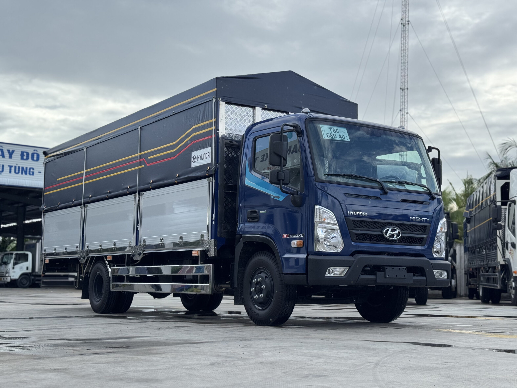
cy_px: 194
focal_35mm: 48
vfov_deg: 30.3
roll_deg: -1.0
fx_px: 717
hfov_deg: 39.7
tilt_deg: +6.4
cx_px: 258
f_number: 1.78
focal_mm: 6.76
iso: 64
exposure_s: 1/2513
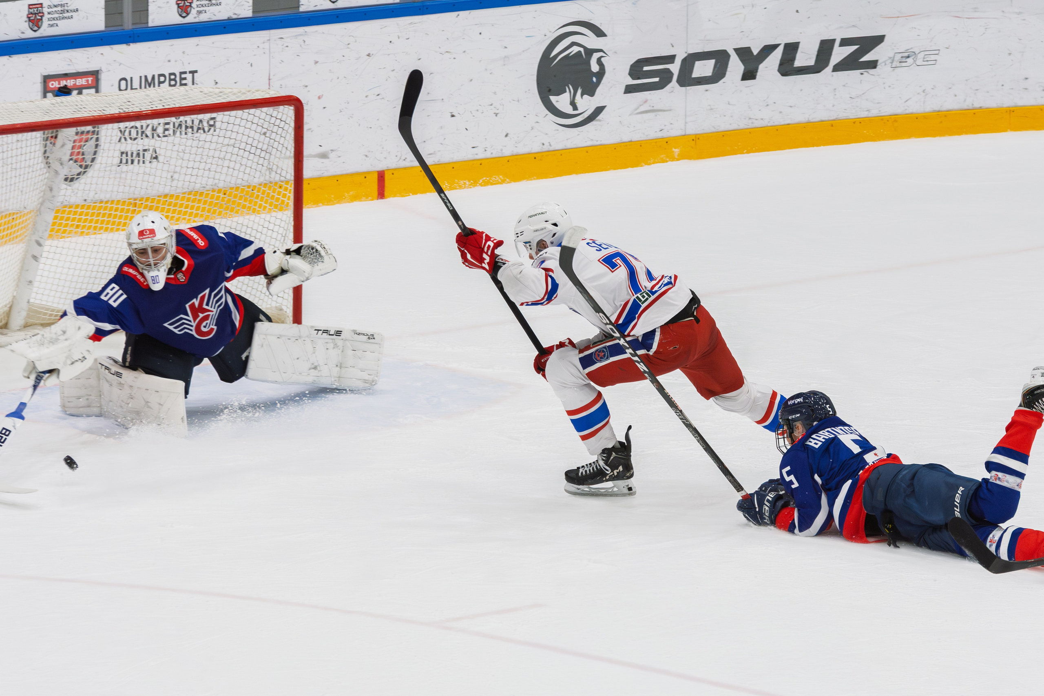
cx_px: 556
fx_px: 7416
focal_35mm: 256
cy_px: 371
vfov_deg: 5.4
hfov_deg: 8.1
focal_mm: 160
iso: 1800
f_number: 6.3
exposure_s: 1/1000
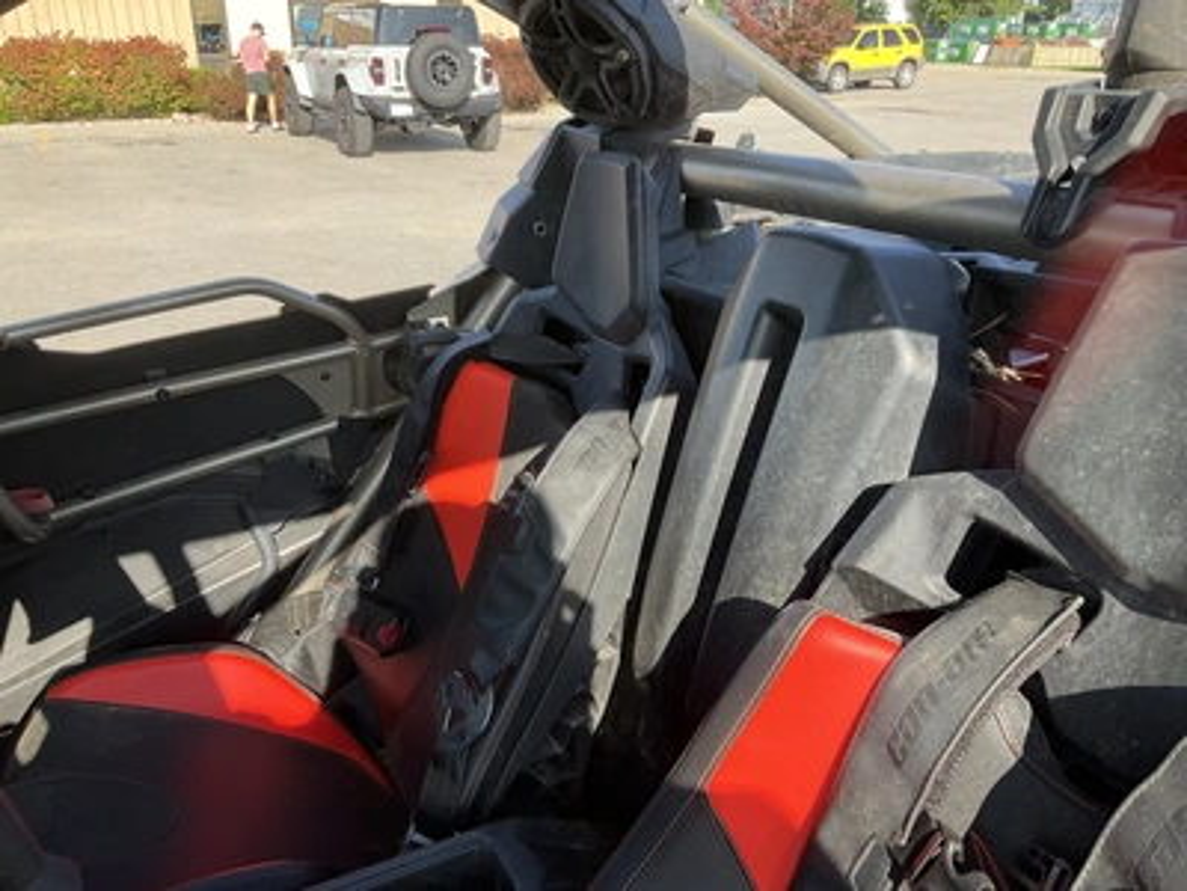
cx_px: 594
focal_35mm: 29
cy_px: 446
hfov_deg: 61.7
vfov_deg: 48.2
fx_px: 994
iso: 25
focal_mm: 3
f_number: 1.8
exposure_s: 1/283
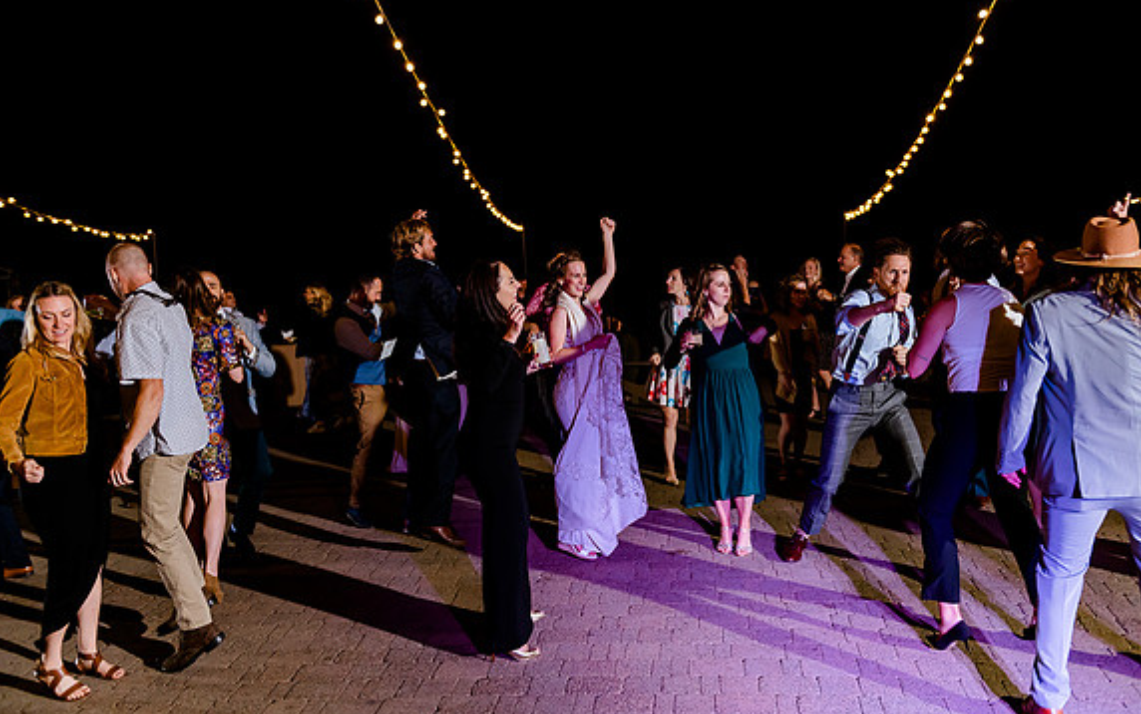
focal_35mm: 31
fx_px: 964
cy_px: 339
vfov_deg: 40.6
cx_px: 582
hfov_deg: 61.2
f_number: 2.8
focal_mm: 29
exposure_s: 1/125
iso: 2500
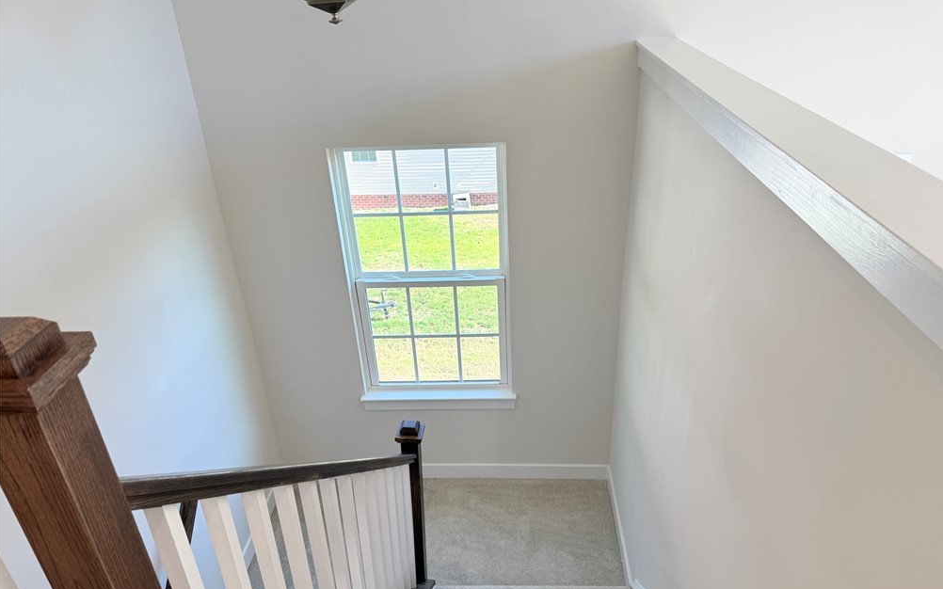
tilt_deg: -28.6
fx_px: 668
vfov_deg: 47.4
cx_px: 478
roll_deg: +1.6
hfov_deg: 70.4
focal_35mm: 26
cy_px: 345
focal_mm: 6.76
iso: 64
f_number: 1.78
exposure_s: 1/185
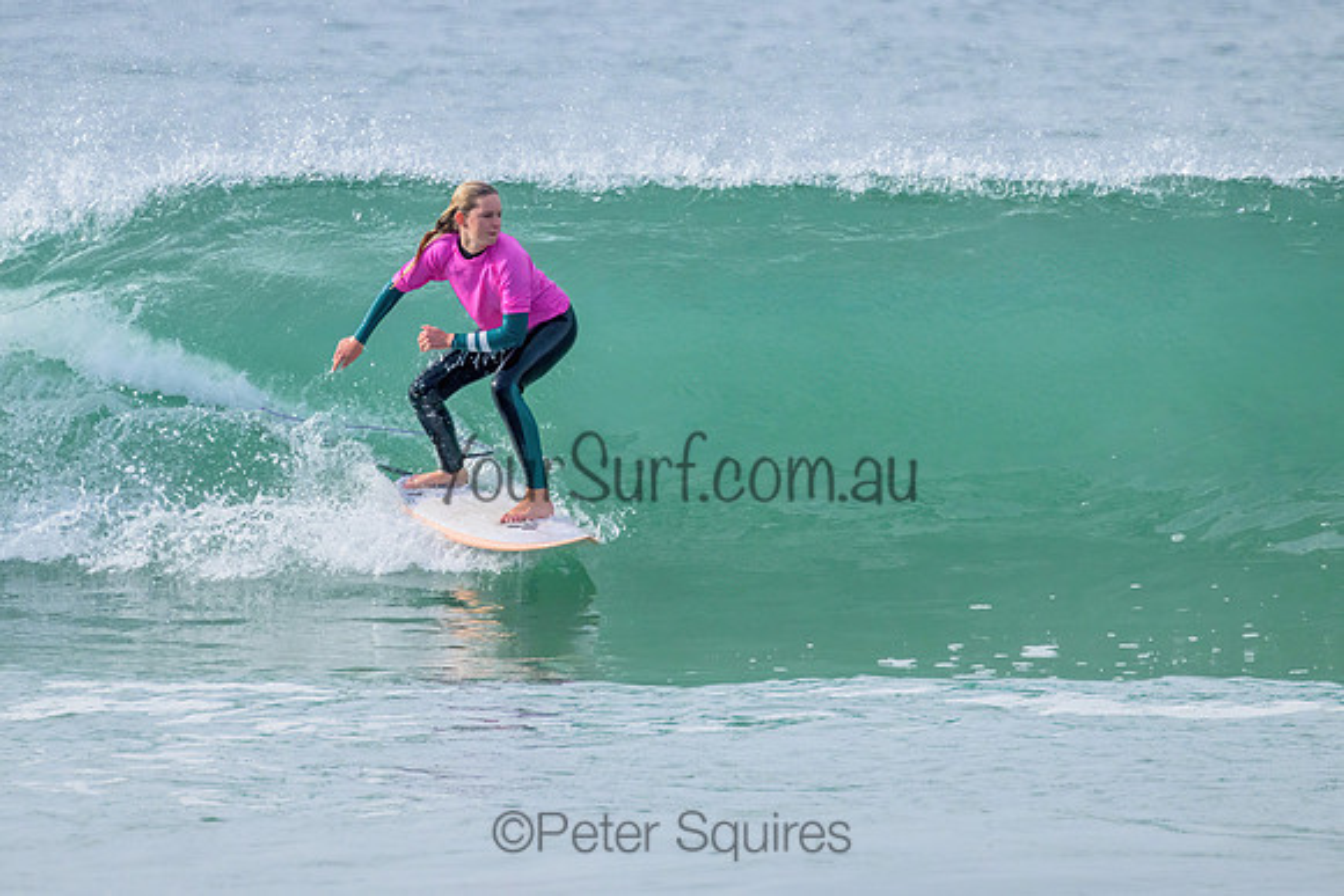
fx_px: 41104
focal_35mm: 1101
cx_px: 595
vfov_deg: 1.2
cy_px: 436
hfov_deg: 1.9
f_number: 11
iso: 2000
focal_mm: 800
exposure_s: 1/2000
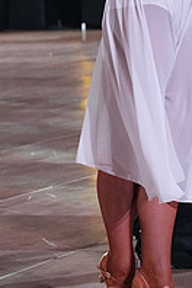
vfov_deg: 7.6
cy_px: -51
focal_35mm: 270
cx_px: 113
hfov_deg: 5.1
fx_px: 2160
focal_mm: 92
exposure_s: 1/400
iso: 8000
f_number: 6.3
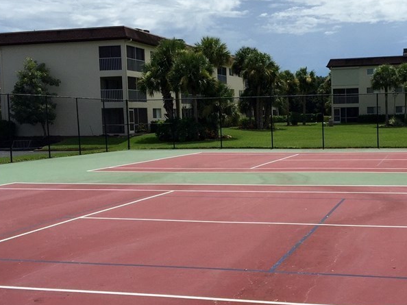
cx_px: 264
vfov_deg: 29.1
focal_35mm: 50
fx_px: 588
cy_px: 169
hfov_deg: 37.9
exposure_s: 1/4405
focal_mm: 4.15
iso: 32
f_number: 2.2
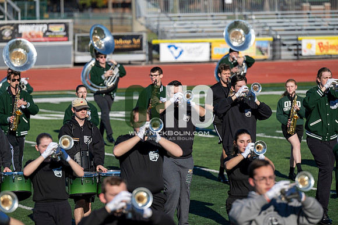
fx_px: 1878
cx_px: 169
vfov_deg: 6.9
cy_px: 112
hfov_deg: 10.3
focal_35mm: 200
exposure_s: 1/2000
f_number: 4
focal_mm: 200
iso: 160
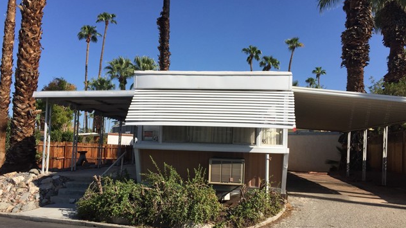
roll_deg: -2.8
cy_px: 141
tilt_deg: +1.7
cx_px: 203
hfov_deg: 61.0
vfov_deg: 36.5
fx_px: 344
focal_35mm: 32
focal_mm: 4.15
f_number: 2.2
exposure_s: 1/2639
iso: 32
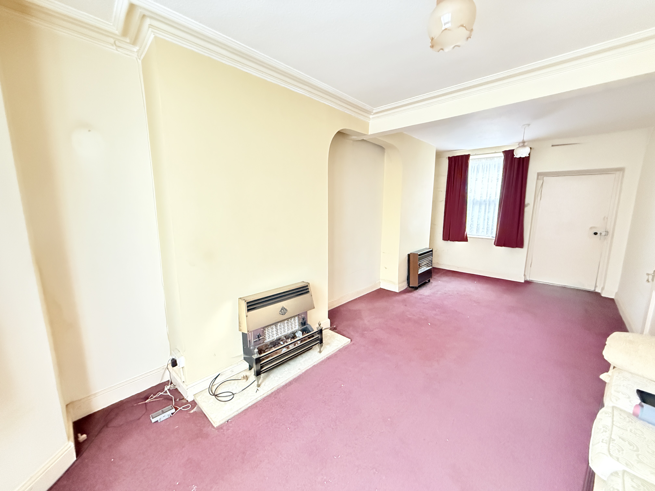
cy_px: 246
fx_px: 265
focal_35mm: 14
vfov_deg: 85.7
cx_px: 328
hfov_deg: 102.1
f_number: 2.2
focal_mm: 2.22
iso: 1600
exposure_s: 1/60
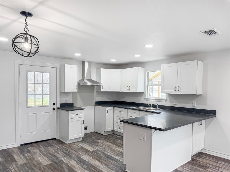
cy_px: 86
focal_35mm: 24
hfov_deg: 71.6
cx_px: 115
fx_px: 159
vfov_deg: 56.8
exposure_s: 1/121
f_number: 1.78
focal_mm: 6.76
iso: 64
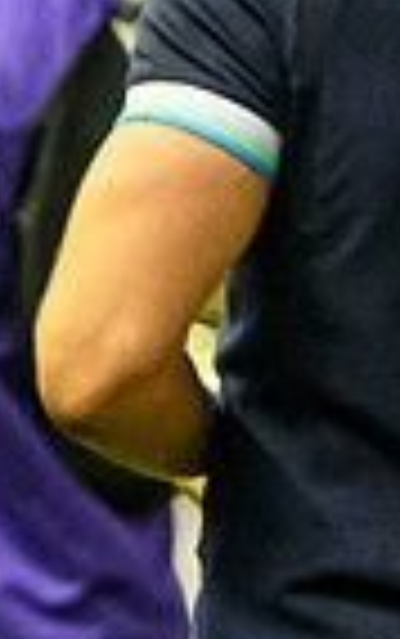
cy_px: 823
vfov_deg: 0.5
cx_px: -724
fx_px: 69488
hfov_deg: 0.3
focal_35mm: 3992
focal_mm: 400
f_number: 2.8
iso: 8000
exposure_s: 1/1250
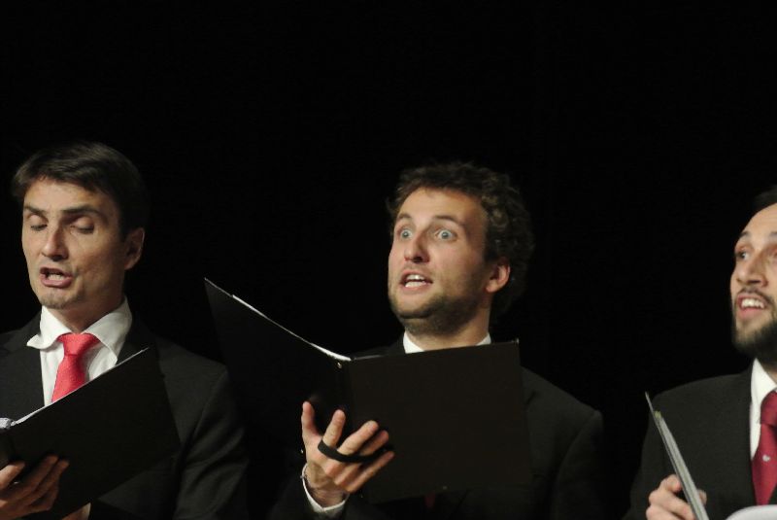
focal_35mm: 252
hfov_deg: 8.2
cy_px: 260
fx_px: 5444
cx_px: 388
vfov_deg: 5.5
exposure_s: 1/60
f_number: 5.3
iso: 2000
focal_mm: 93.5
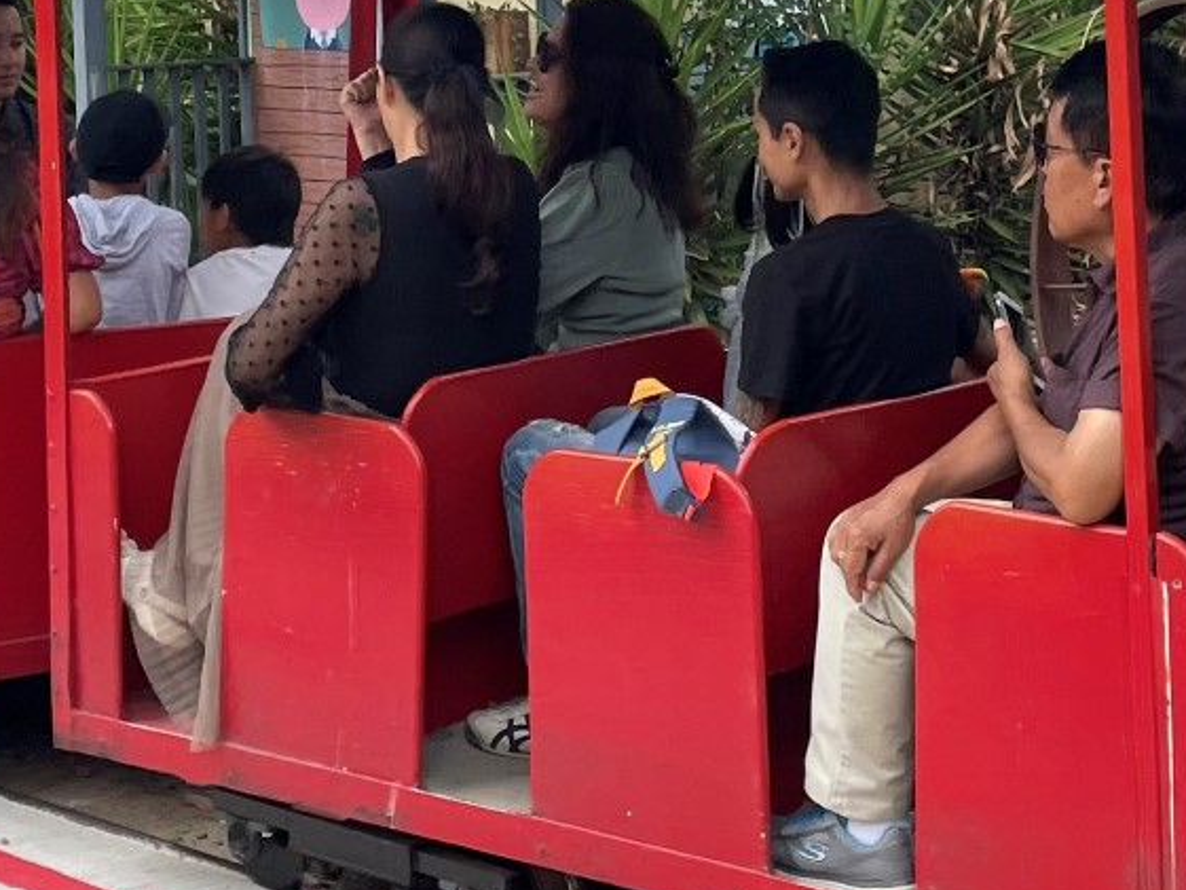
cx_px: 717
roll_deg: +2.1
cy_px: -95
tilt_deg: +0.9
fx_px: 3050
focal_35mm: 89
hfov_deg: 22.0
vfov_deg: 16.1
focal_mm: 4.2
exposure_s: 1/1350
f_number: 1.6
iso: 32
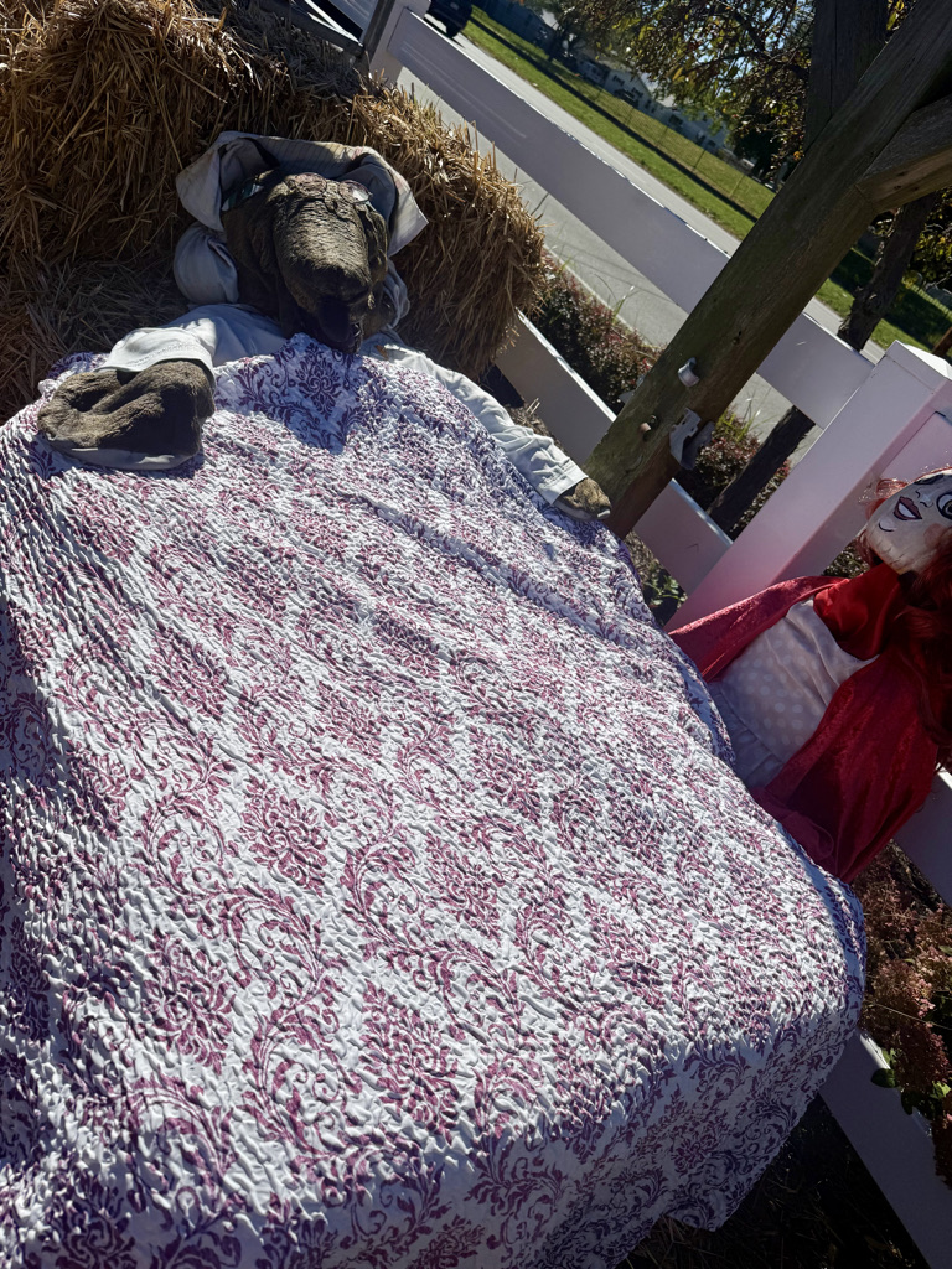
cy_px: 634
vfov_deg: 71.6
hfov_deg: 56.8
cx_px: 476
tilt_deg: -29.9
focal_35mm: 24
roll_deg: -34.0
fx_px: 880
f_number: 1.78
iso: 80
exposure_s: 1/11905
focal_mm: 6.76
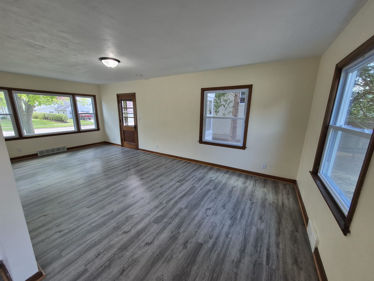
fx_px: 140
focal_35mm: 13
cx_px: 187
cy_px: 140
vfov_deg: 89.9
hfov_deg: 106.2
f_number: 2.2
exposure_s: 1/60
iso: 125
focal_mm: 1.74
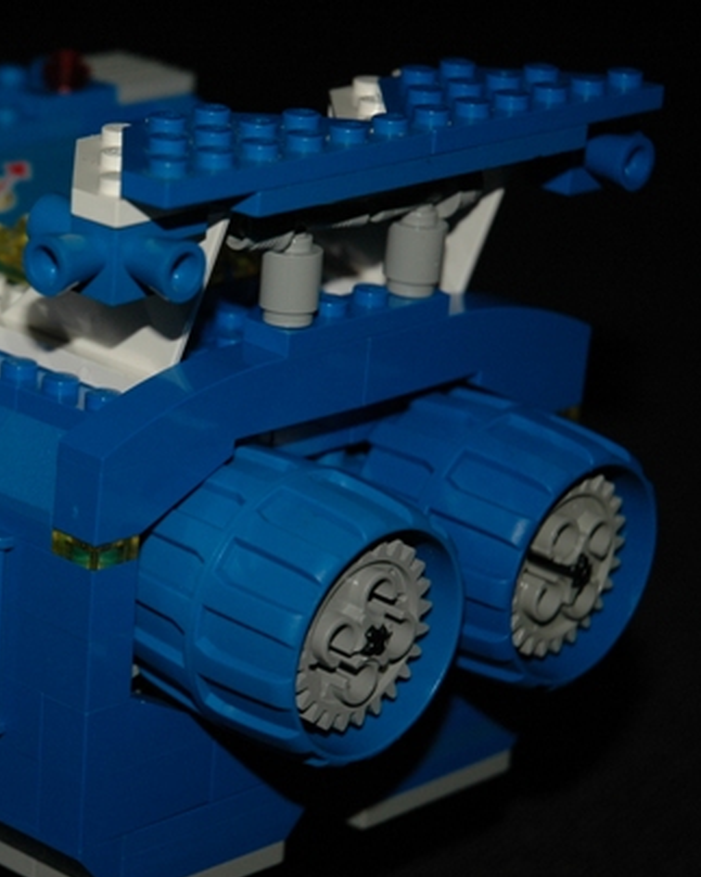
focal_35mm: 139
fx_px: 3606
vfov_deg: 13.9
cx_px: -26
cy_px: 450
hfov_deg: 11.0
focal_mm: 52
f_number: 4.5
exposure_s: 1/60
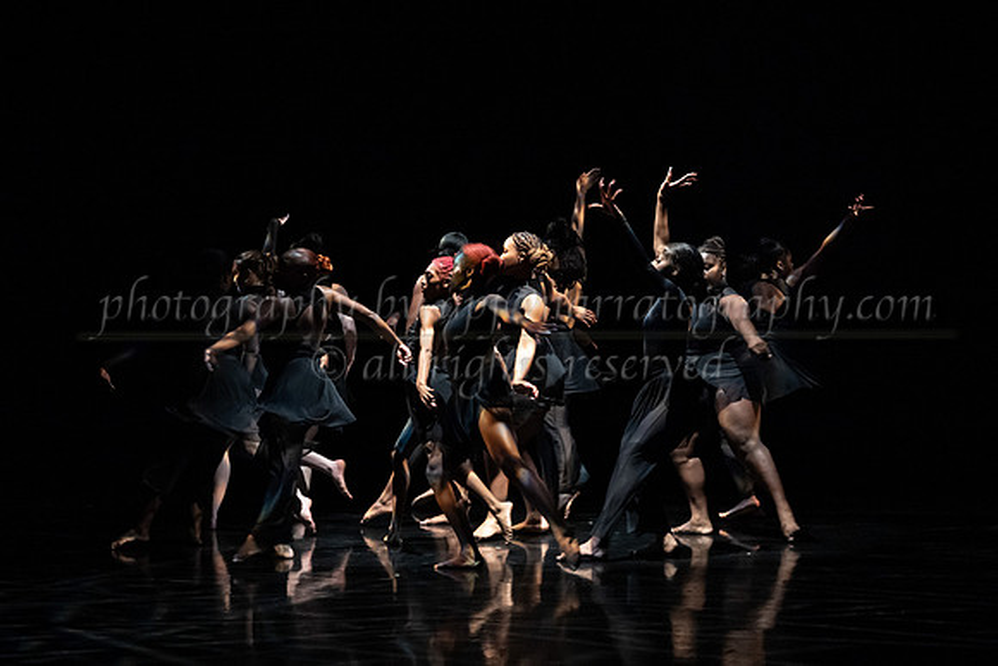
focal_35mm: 75
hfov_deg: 27.0
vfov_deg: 18.2
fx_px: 2075
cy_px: 296
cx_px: 535
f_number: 3.5
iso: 6400
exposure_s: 1/320
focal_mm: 64
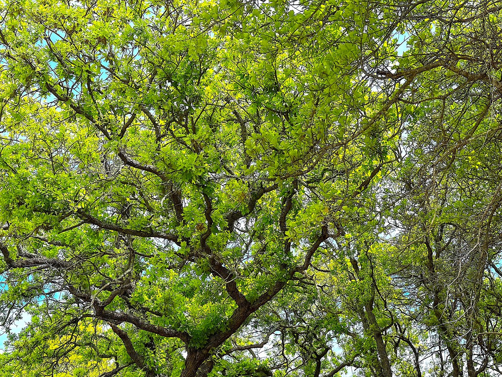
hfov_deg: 42.7
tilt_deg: +22.6
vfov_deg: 32.1
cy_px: 295
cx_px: 299
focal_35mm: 44
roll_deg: +1.4
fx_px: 638
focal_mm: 6.76
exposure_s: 1/1112
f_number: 1.78
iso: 80
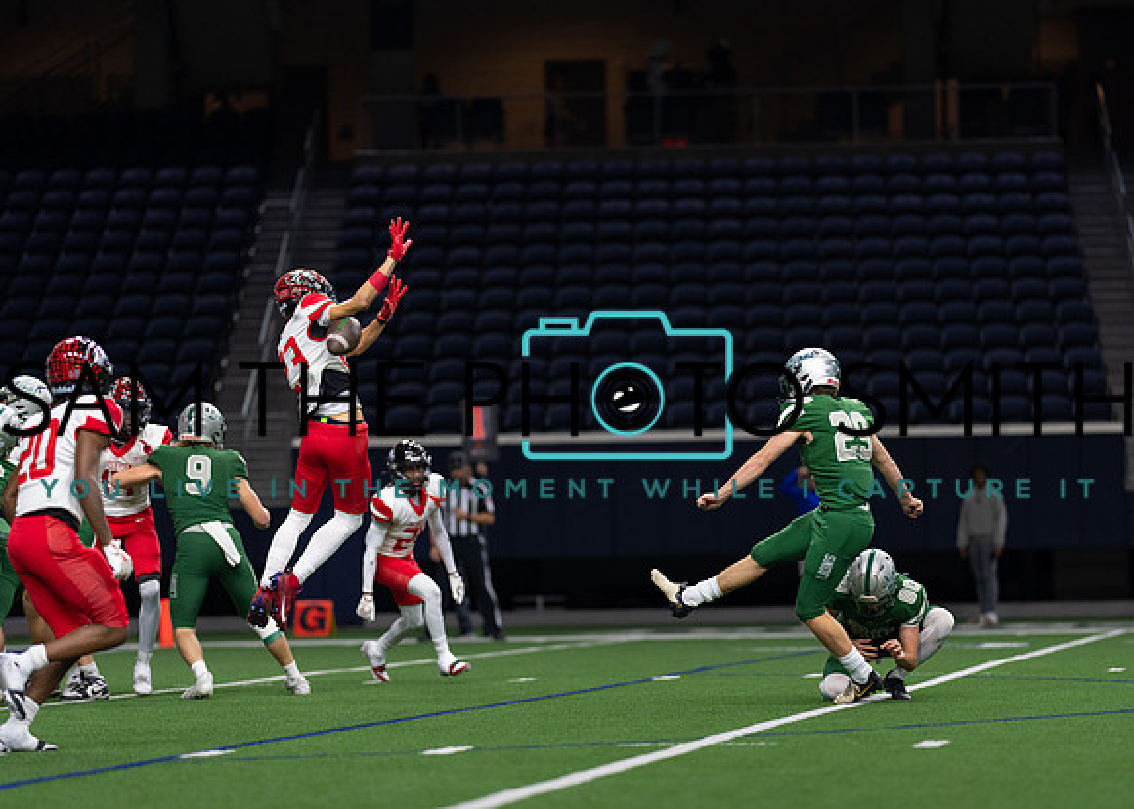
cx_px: 678
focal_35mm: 170
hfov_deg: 11.8
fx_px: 5463
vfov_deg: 8.5
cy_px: 475
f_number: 1.8
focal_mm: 135
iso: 1000
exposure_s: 1/1250
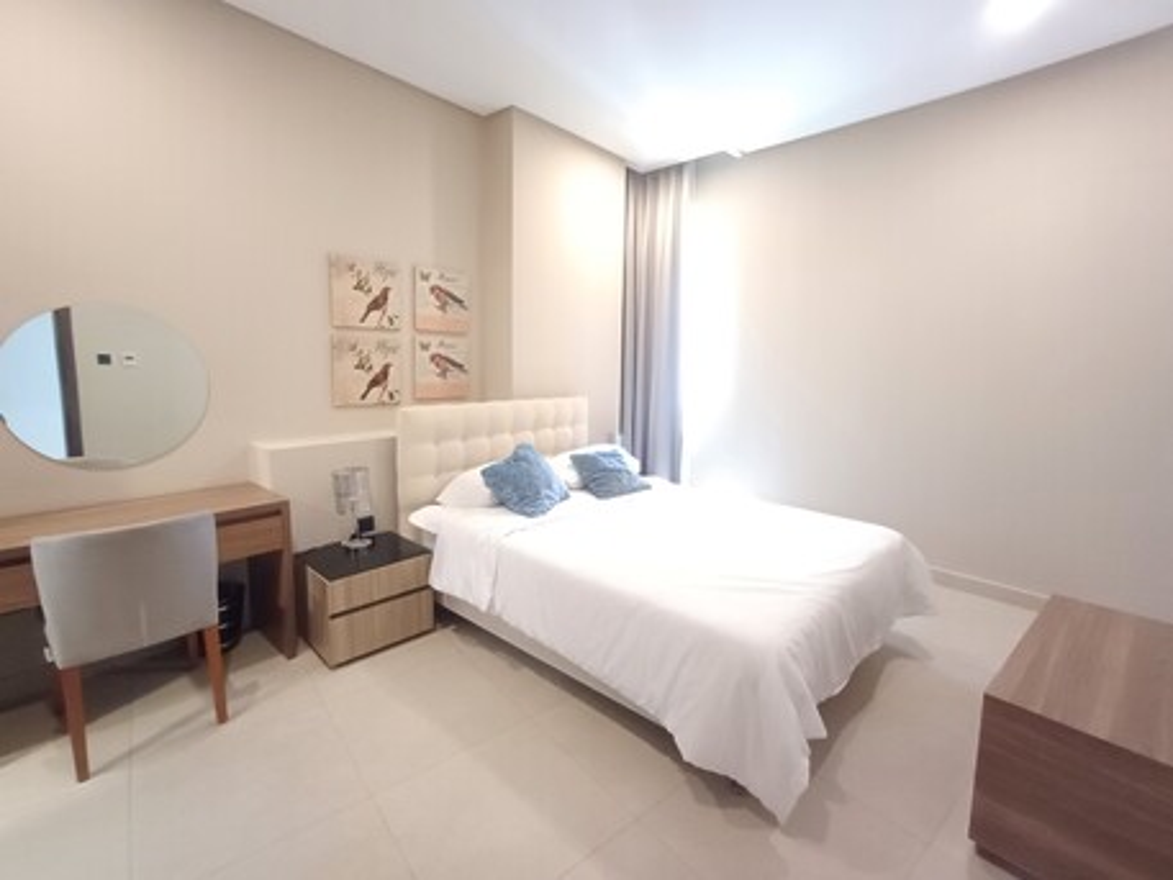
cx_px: 586
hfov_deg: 94.5
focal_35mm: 16
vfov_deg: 78.1
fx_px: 542
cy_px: 440
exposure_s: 1/20
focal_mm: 1.64
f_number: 2.2
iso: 640
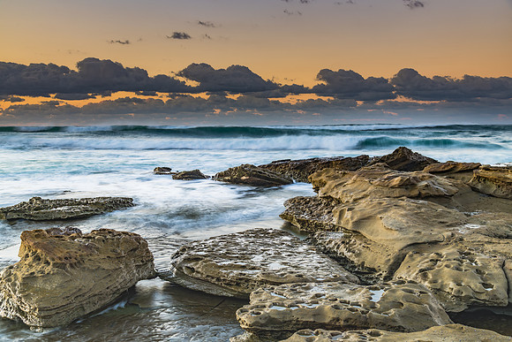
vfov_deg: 35.0
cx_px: 256
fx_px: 541
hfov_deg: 50.6
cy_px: 171
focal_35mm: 38
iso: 31
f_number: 8
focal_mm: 38
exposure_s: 1.3
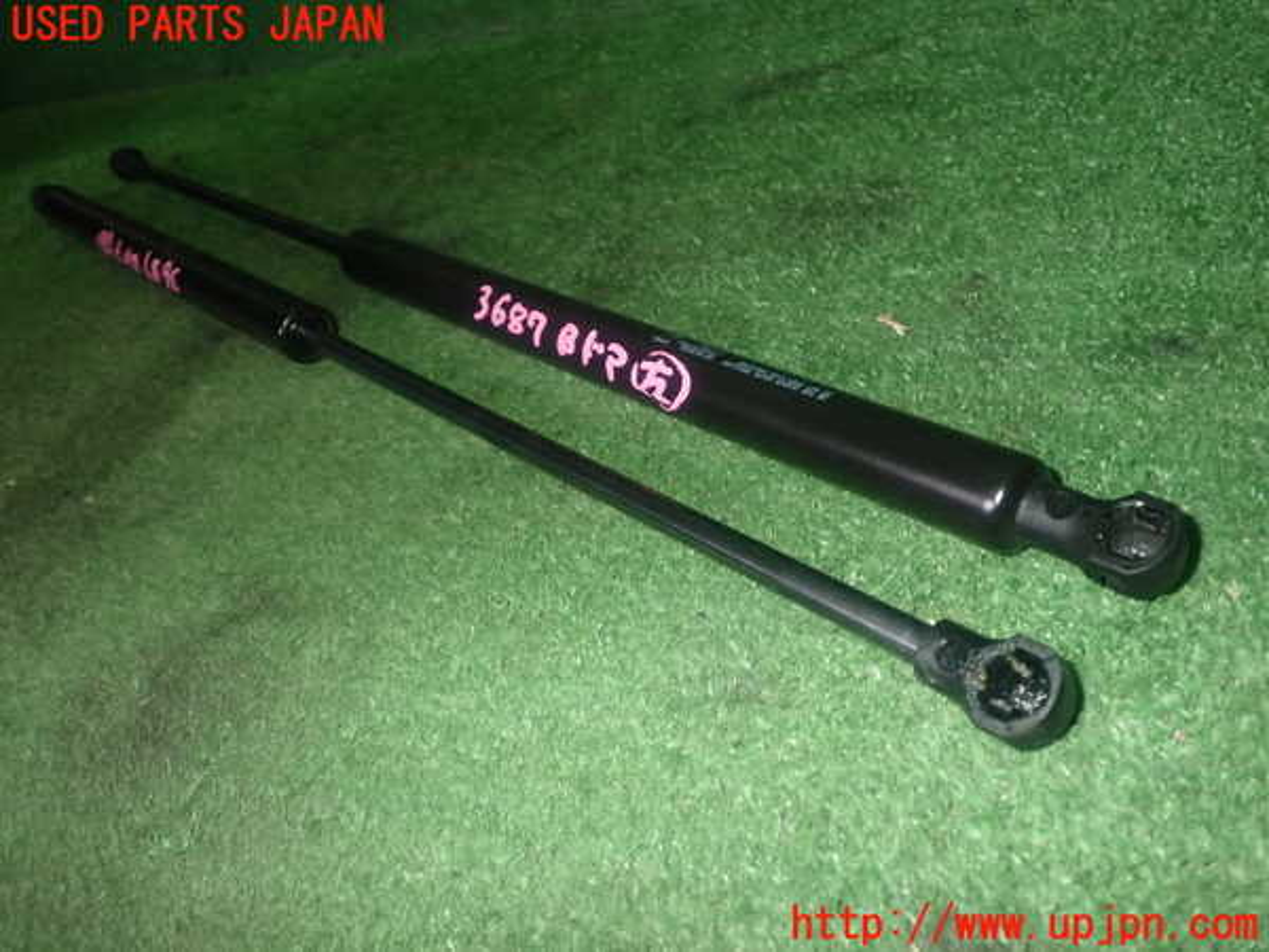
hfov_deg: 60.0
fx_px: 1100
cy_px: 476
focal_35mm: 30
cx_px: 634
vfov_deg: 46.8
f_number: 6.3
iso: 320
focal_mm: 5.4
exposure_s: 1/30
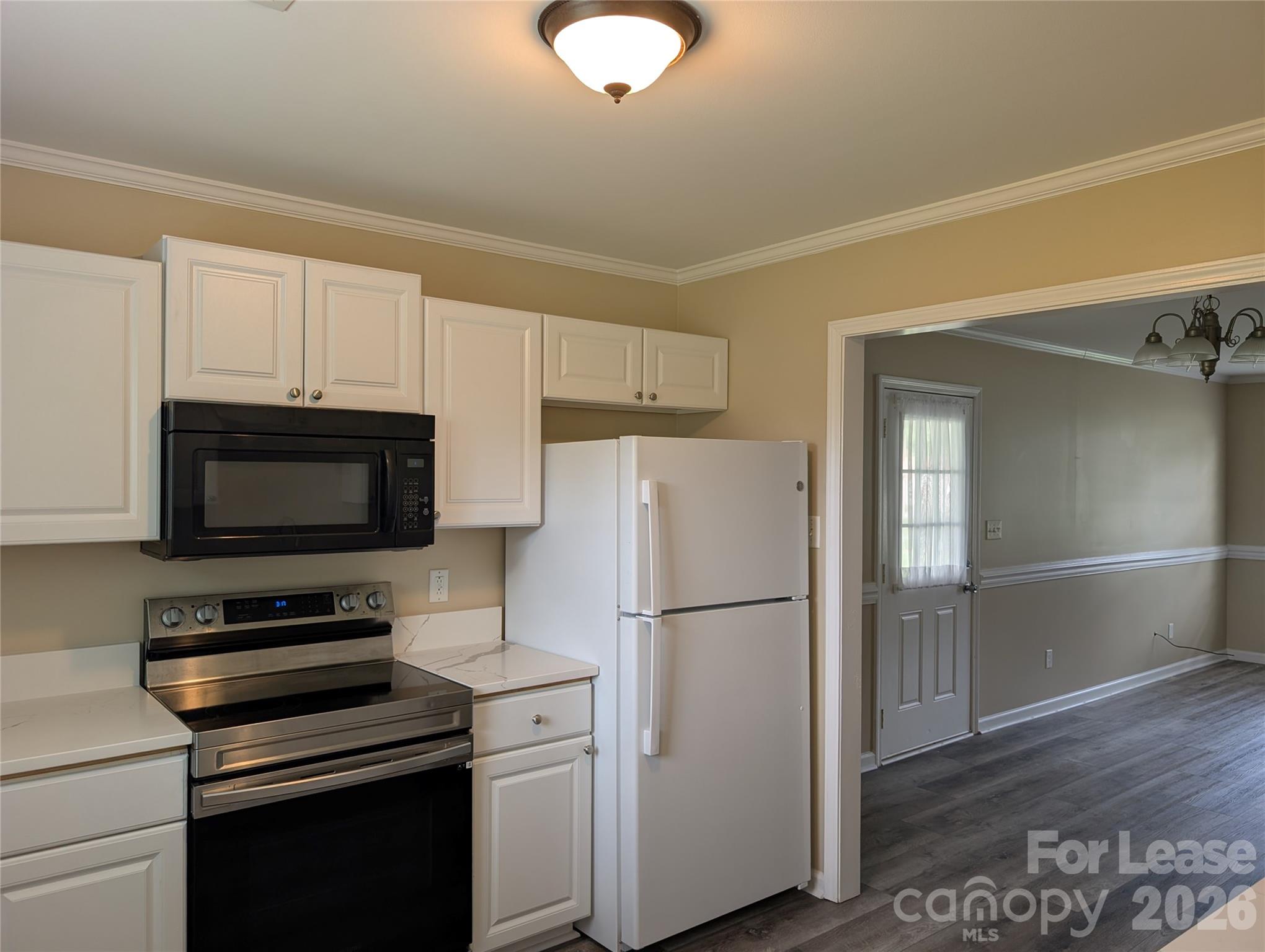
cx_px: 632
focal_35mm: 24
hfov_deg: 71.5
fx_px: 878
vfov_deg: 56.9
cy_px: 476
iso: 21
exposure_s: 1/24
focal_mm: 6.9
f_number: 1.68
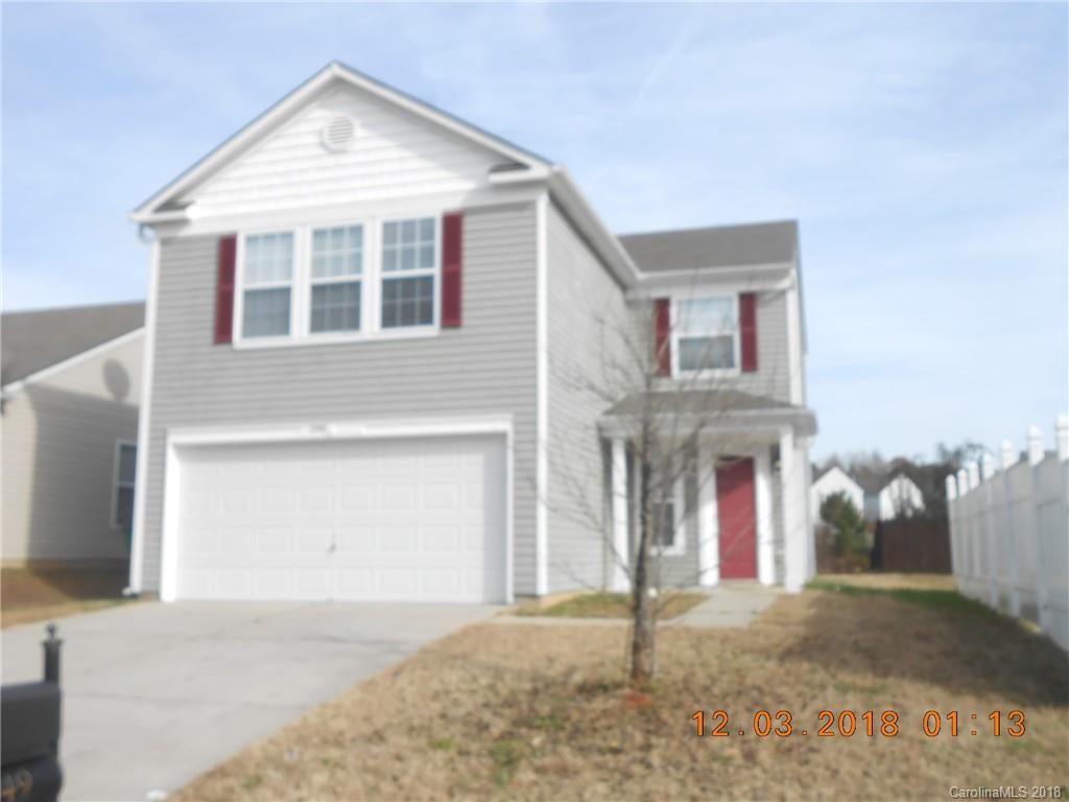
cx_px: 534
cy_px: 401
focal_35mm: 34
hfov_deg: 54.0
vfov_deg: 41.8
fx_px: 1050
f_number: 3.9
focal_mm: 6
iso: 80
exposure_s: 1/500
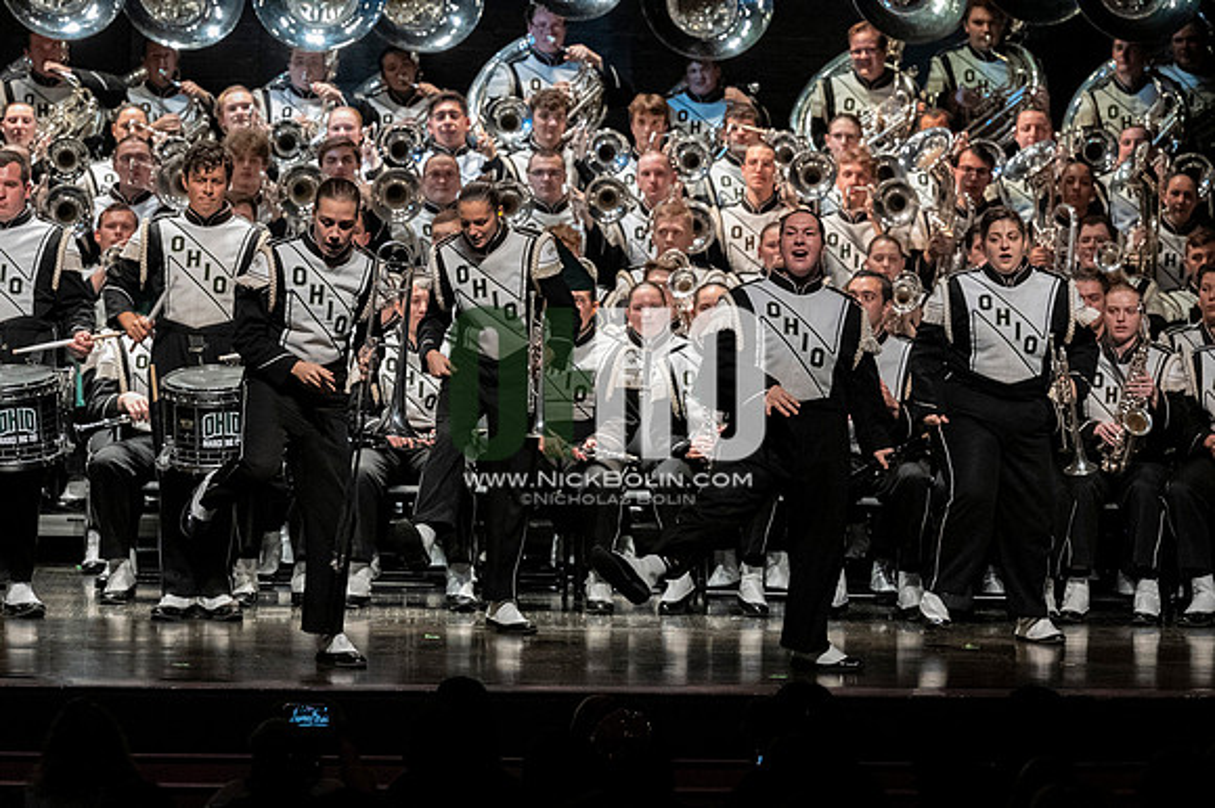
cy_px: 404
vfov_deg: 6.5
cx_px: 608
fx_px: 7083
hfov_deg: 9.8
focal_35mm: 210
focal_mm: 140
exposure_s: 1/500
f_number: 4
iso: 4000
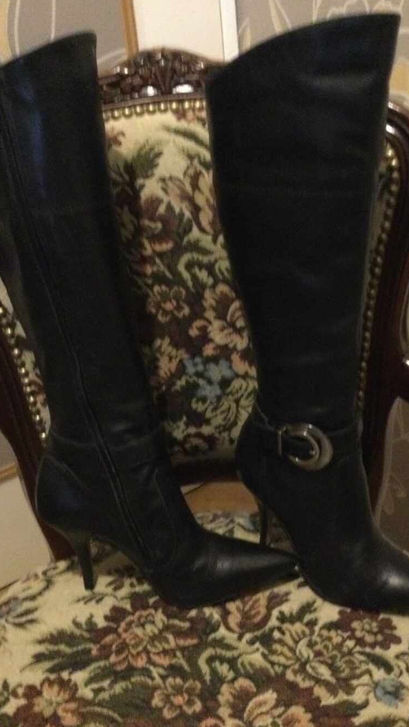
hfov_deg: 34.6
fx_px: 655
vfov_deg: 58.0
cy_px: 363
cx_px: 234
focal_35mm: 34
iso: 800
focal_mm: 3.3
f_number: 2.4
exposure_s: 1/17
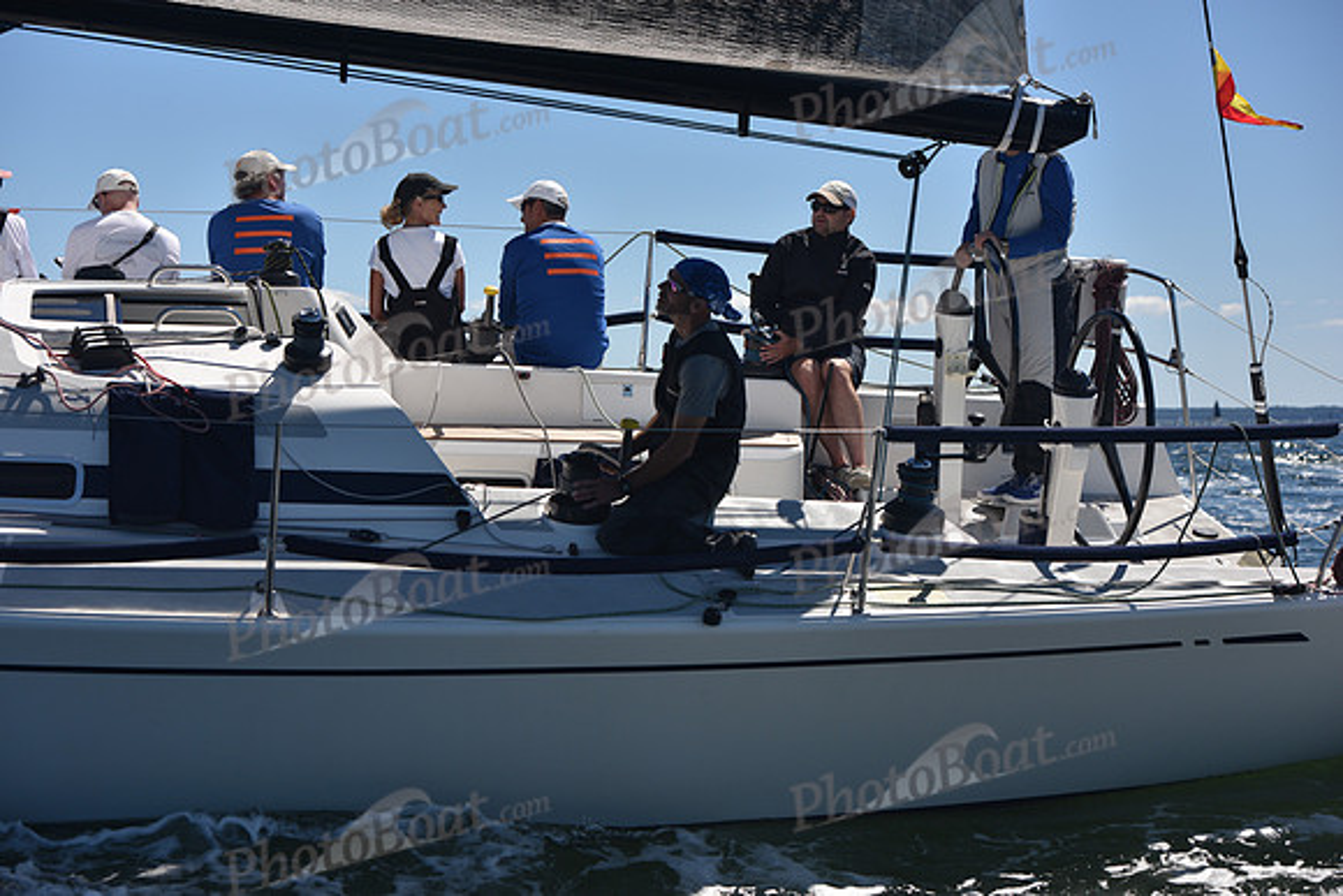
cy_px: 448
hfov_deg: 28.8
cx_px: 672
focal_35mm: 70
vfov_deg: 19.5
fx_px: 2612
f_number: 5.6
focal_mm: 70
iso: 200
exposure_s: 1/800
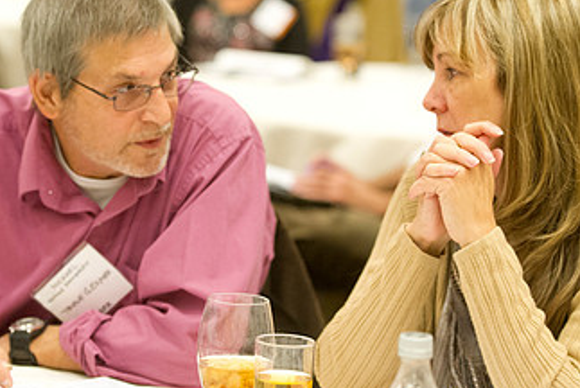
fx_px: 2370
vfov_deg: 9.4
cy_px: 199
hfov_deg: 13.9
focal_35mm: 147
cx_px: 246
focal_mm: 82
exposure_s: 1/60
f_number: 2.8
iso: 3200
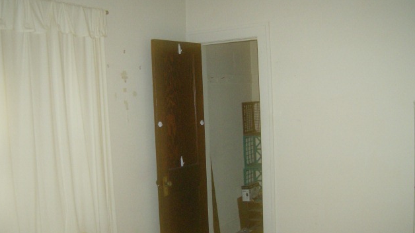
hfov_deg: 50.5
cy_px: 125
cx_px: 205
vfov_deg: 29.7
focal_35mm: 40
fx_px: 440
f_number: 2.8
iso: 200
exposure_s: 1/60
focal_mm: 6
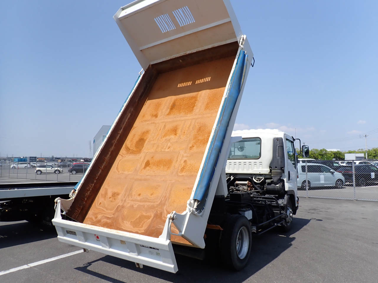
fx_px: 273
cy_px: 142
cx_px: 189
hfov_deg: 69.4
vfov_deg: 54.9
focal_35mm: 25
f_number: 2.8
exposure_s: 1/1600
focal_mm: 4.5
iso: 100
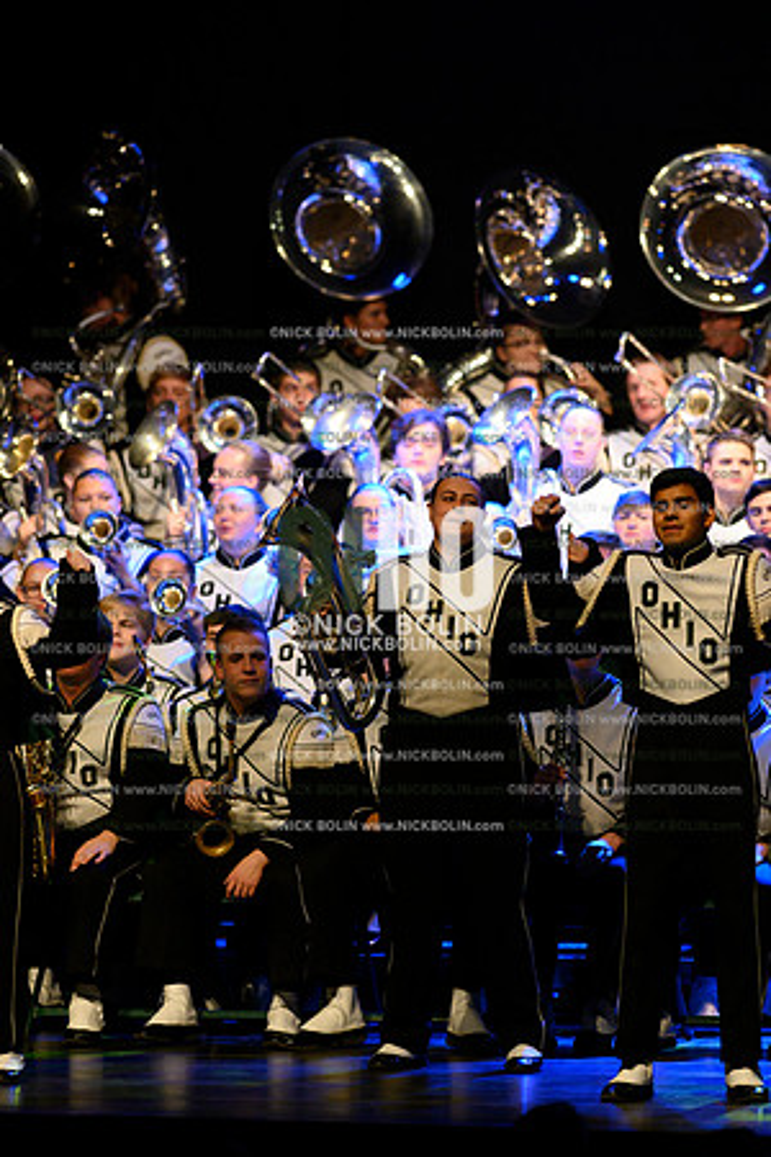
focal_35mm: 300
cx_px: 386
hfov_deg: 4.6
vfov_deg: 6.9
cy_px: 578
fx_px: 9637
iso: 6400
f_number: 4
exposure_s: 1/500
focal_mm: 300
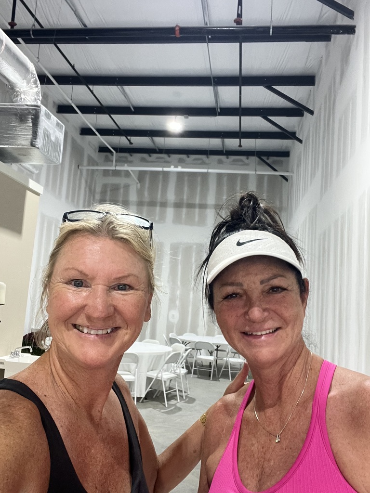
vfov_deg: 60.0
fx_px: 428
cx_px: 185
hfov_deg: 46.8
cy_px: 246
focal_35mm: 30
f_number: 2.2
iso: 160
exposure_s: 1/60
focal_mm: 2.71
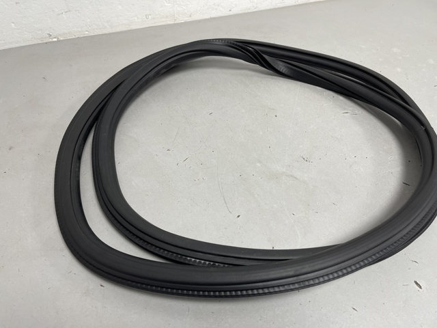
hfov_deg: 69.4
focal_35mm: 25
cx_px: 218
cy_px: 164
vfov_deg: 54.9
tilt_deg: -46.5
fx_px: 316
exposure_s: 1/100
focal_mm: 5.1
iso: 100
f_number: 1.6
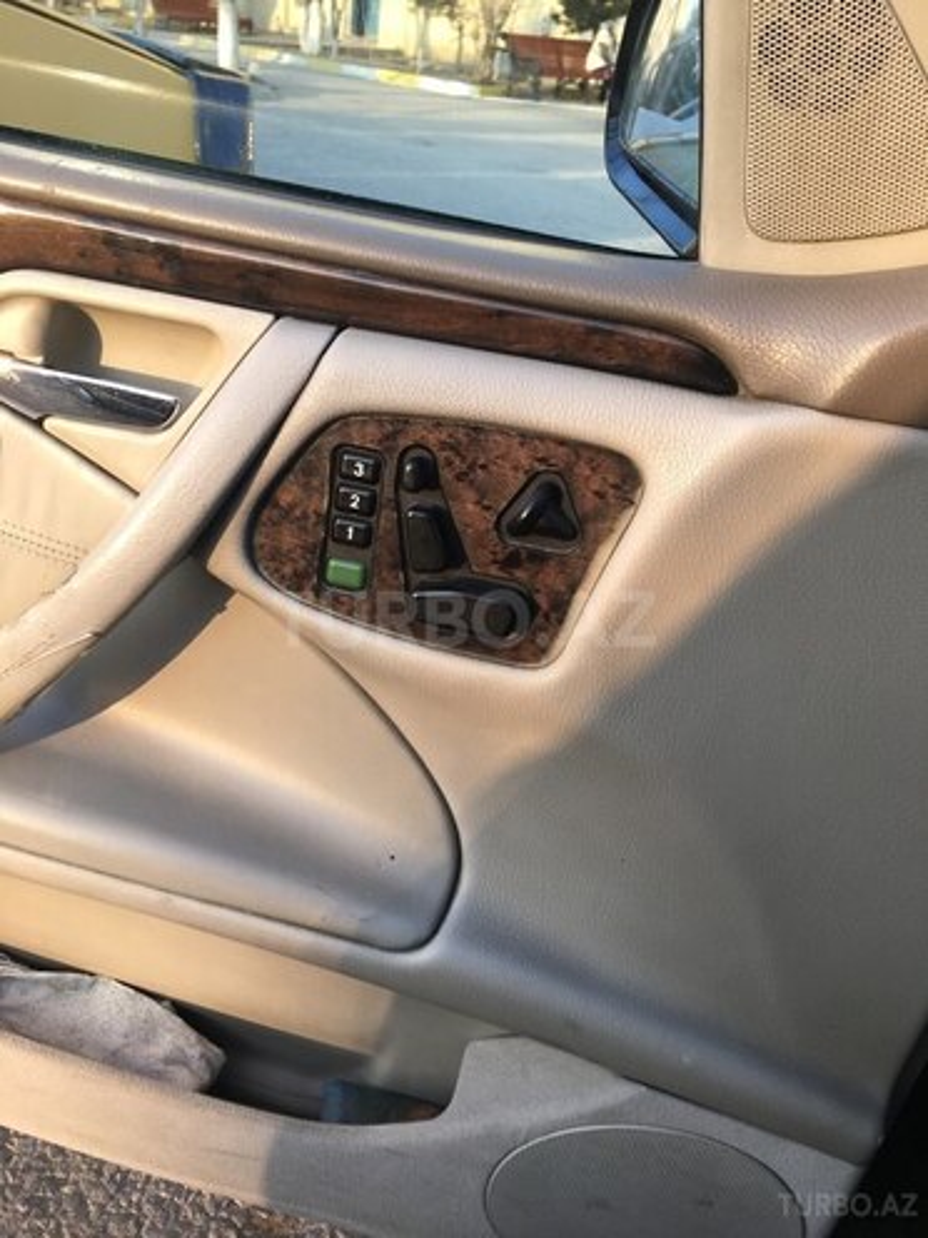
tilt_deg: -27.7
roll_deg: -8.2
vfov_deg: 61.7
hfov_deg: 48.2
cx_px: 464
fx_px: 1037
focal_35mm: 29
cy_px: 619
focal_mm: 4.15
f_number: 2.2
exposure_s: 1/118
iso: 25
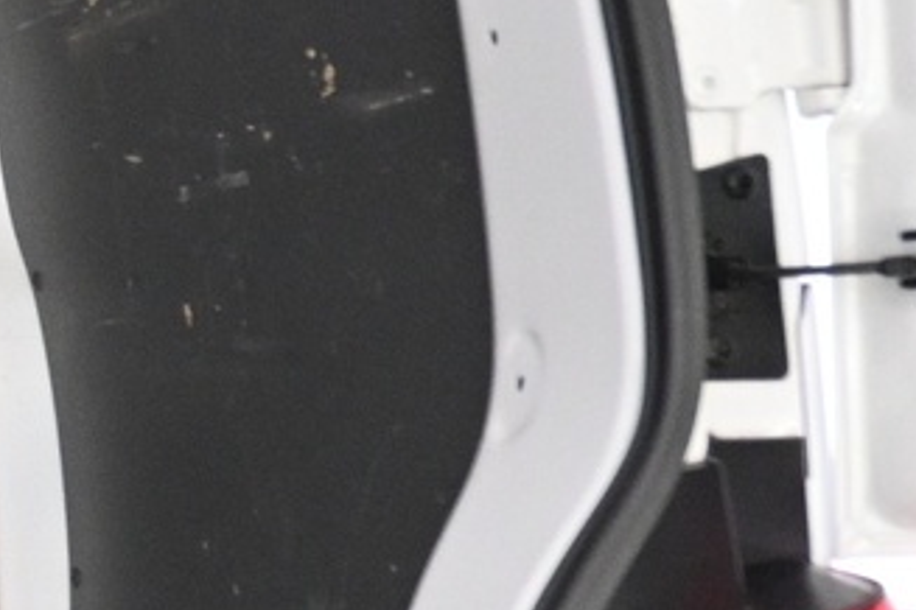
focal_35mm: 119
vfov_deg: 11.4
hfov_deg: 14.2
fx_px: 3028
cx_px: -969
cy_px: 565
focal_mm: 16
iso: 1600
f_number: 3.5
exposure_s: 1/50
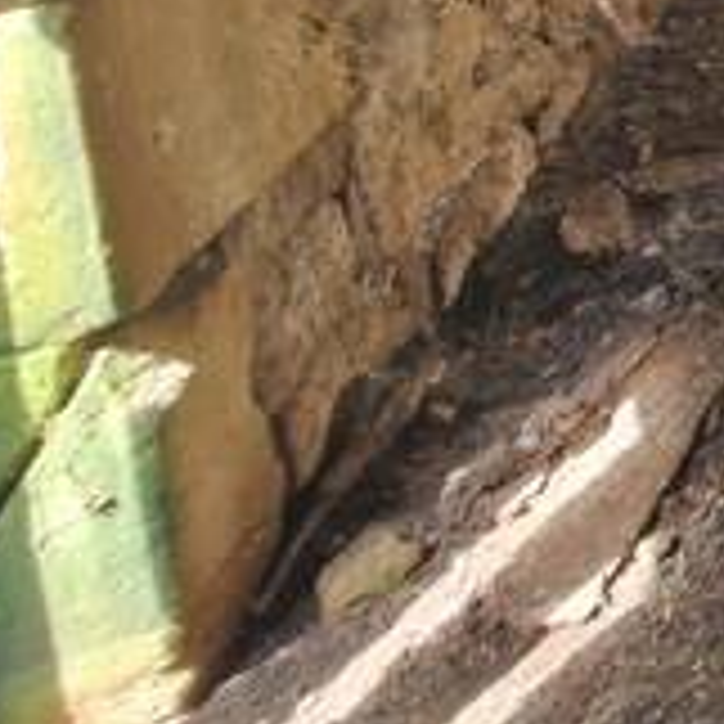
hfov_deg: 17.0
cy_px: -504
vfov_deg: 21.8
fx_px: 1349
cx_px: 1592
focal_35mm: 57
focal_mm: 2.2
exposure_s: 1/50
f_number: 2.2
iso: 160
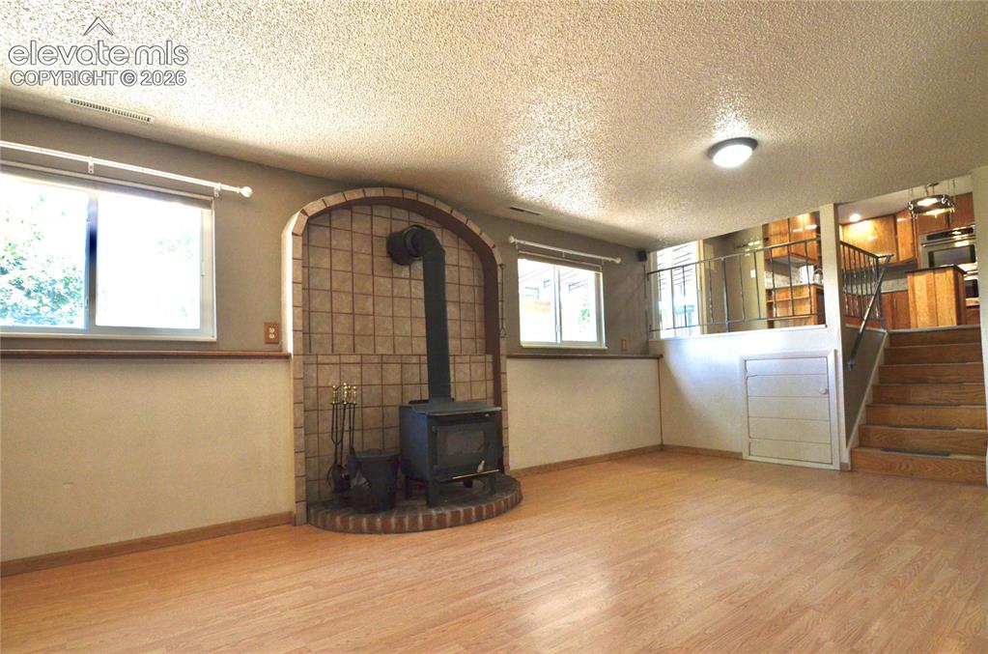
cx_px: 494
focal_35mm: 17
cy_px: 327
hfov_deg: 92.6
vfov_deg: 69.4
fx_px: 472
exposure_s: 1/100
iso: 1600
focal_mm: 11.5
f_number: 8
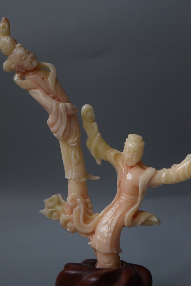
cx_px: 96
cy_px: 143
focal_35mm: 82
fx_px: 655
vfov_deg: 24.6
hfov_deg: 16.6
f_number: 5.6
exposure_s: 1/125
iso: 1400
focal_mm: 55
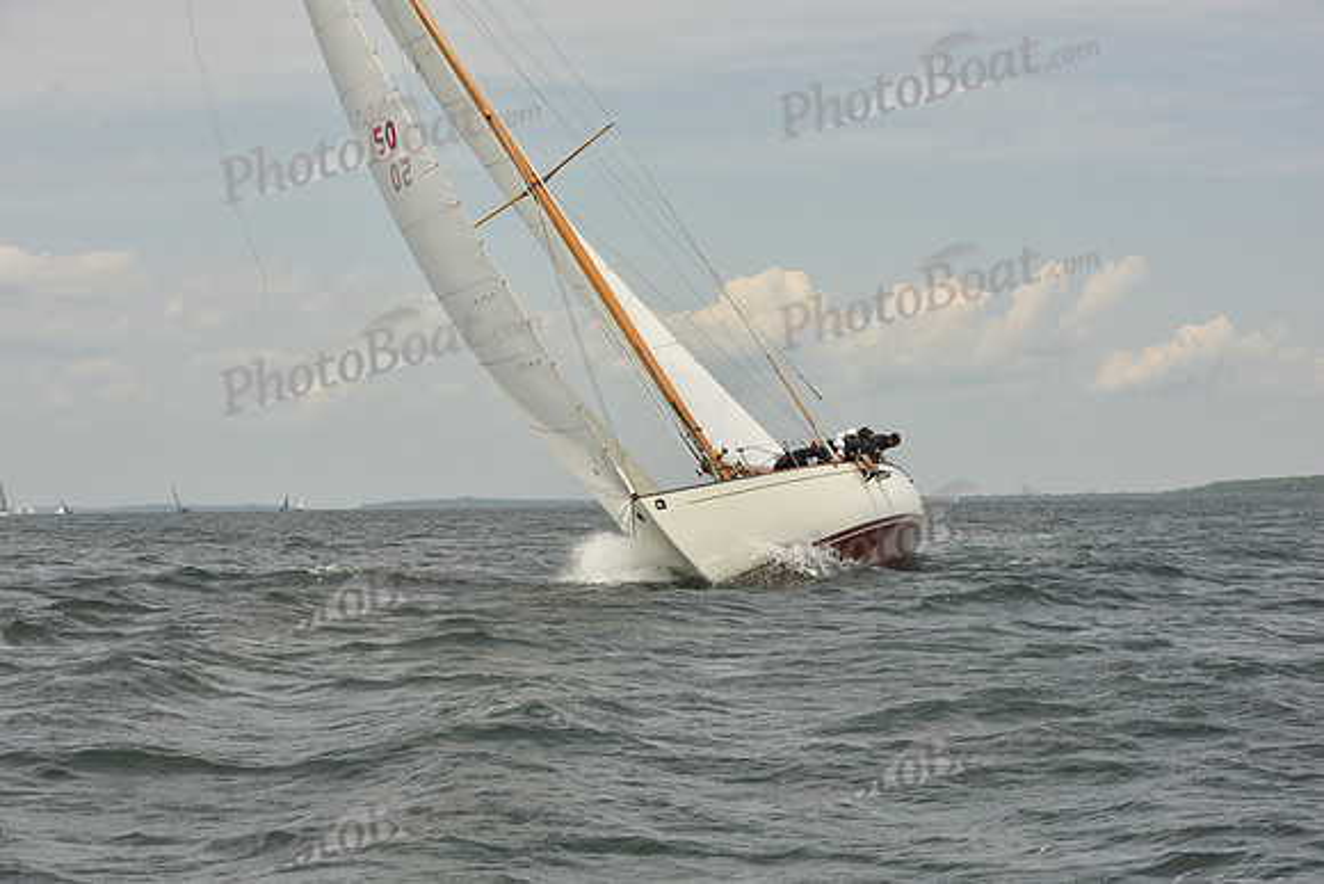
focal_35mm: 70
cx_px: 662
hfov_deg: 28.8
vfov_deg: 19.5
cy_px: 442
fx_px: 2575
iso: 400
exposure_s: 1/1600
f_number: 10
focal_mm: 70
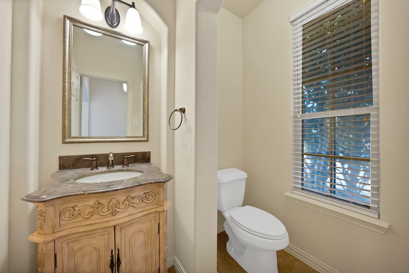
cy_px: 136
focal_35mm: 12
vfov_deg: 90.1
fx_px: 136
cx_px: 204
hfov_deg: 112.6
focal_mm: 12
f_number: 9
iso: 640
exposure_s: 1/2.5
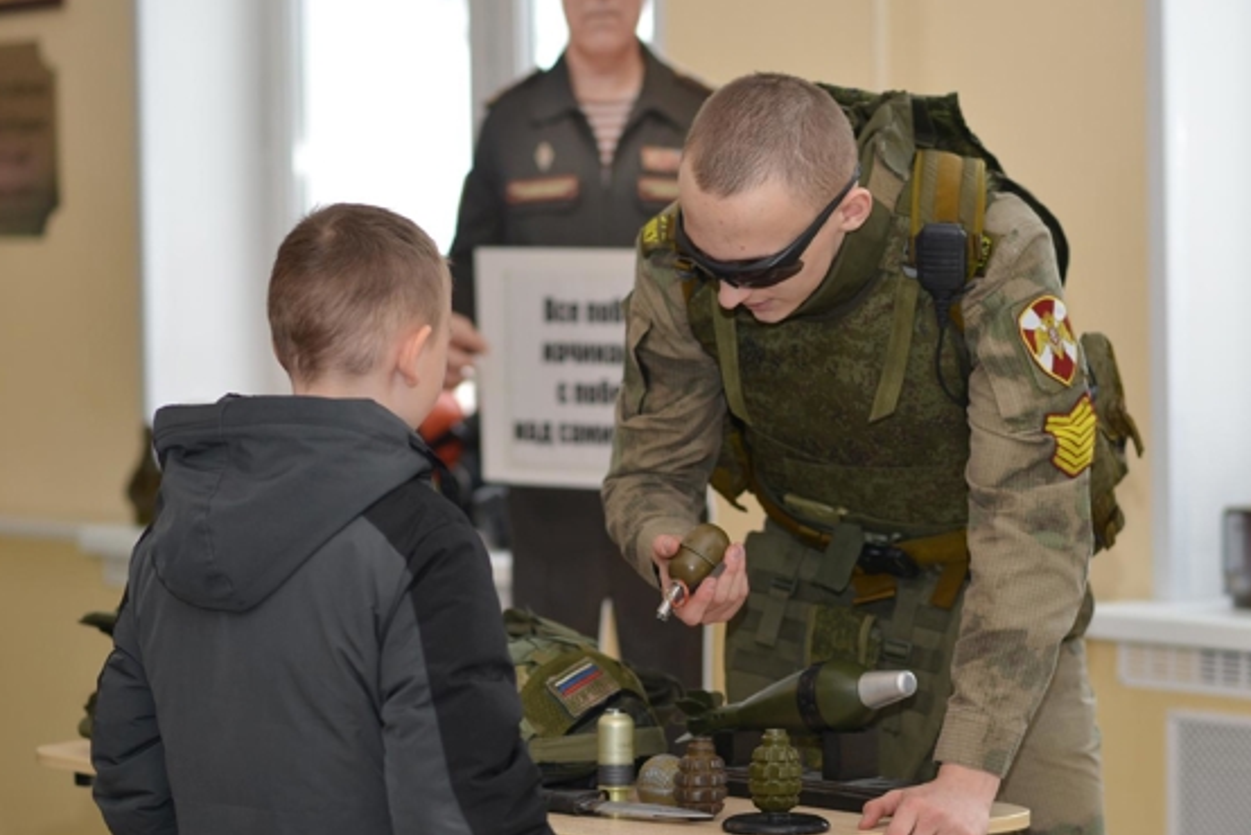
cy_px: 508
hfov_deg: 17.8
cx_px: 740
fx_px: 3998
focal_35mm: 115
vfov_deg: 11.9
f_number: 2.2
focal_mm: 85
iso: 320
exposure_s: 1/250
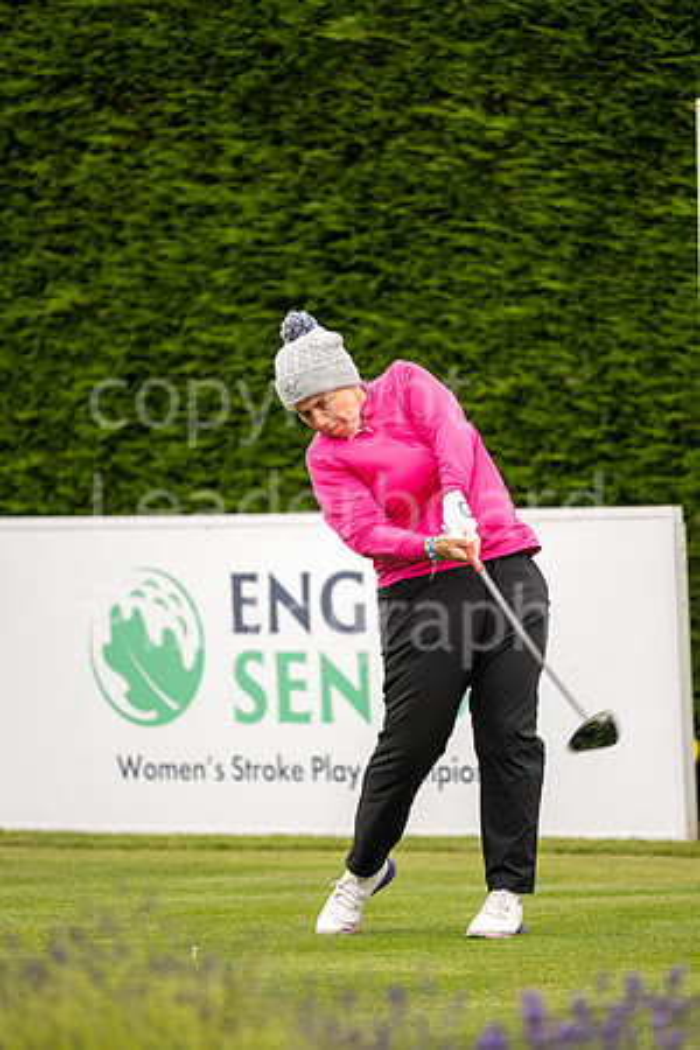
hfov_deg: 4.6
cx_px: 350
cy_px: 525
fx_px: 8749
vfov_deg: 6.9
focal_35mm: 300
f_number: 4
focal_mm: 300
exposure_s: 1/1250
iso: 500
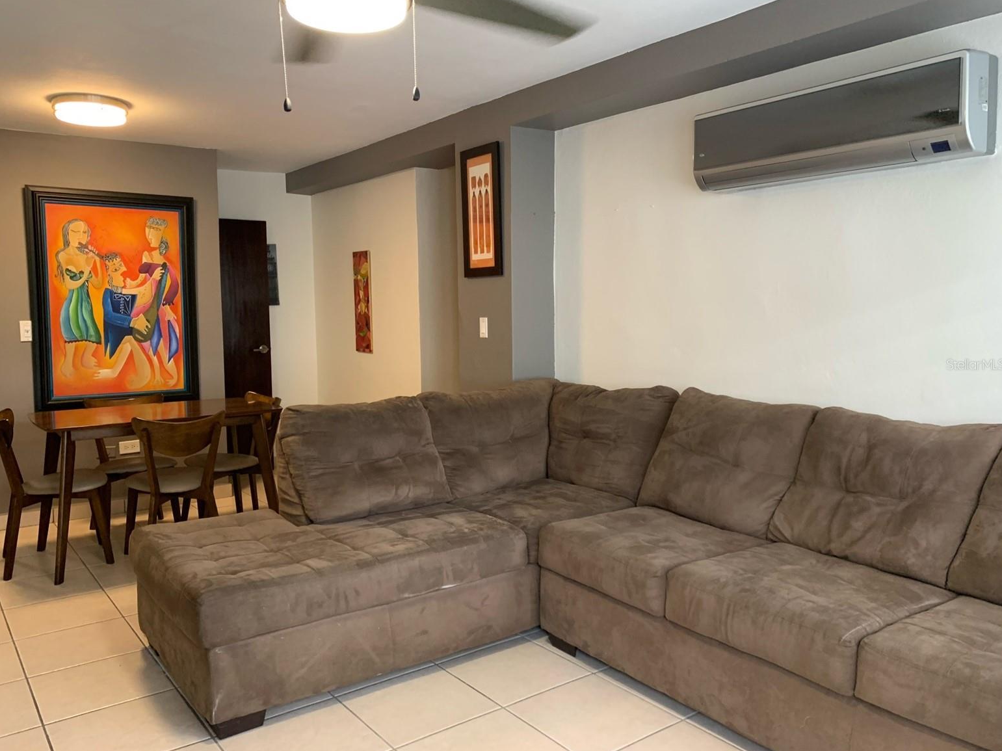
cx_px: 488
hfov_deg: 65.3
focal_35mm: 27
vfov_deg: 51.3
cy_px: 364
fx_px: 781
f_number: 1.8
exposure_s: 1/60
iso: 200
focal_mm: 4.25
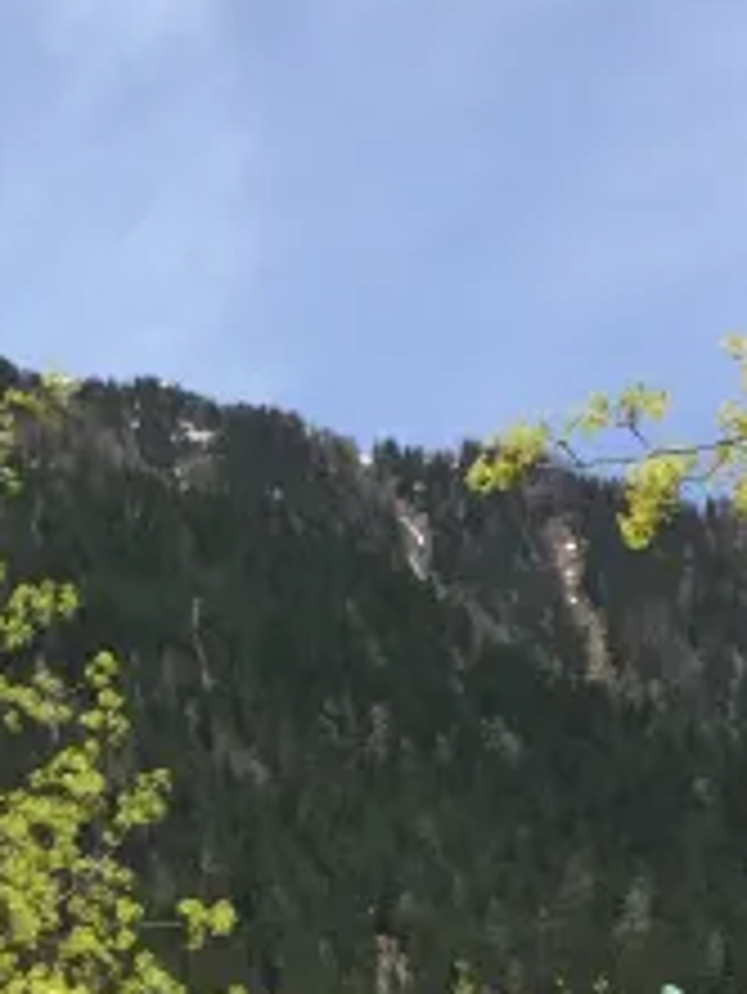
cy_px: 1147
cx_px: -130
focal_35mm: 105
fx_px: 3018
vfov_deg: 17.9
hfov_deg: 13.7
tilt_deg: +15.2
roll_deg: +3.5
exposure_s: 1/2198
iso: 32
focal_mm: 4.15
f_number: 2.2
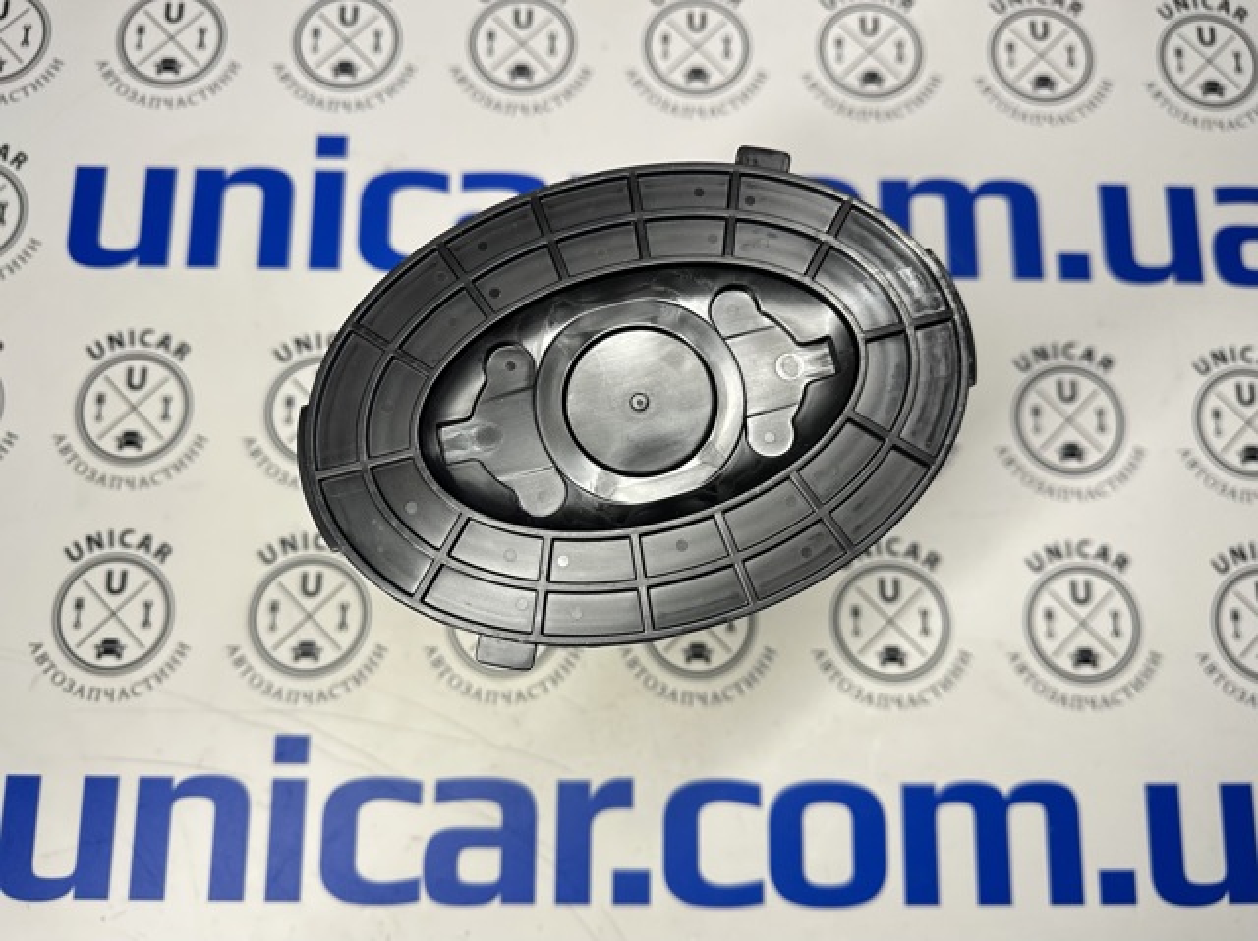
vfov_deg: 56.8
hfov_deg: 71.6
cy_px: 470
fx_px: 872
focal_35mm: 24
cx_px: 629
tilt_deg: -79.7
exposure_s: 1/76
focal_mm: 6.86
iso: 250
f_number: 1.78
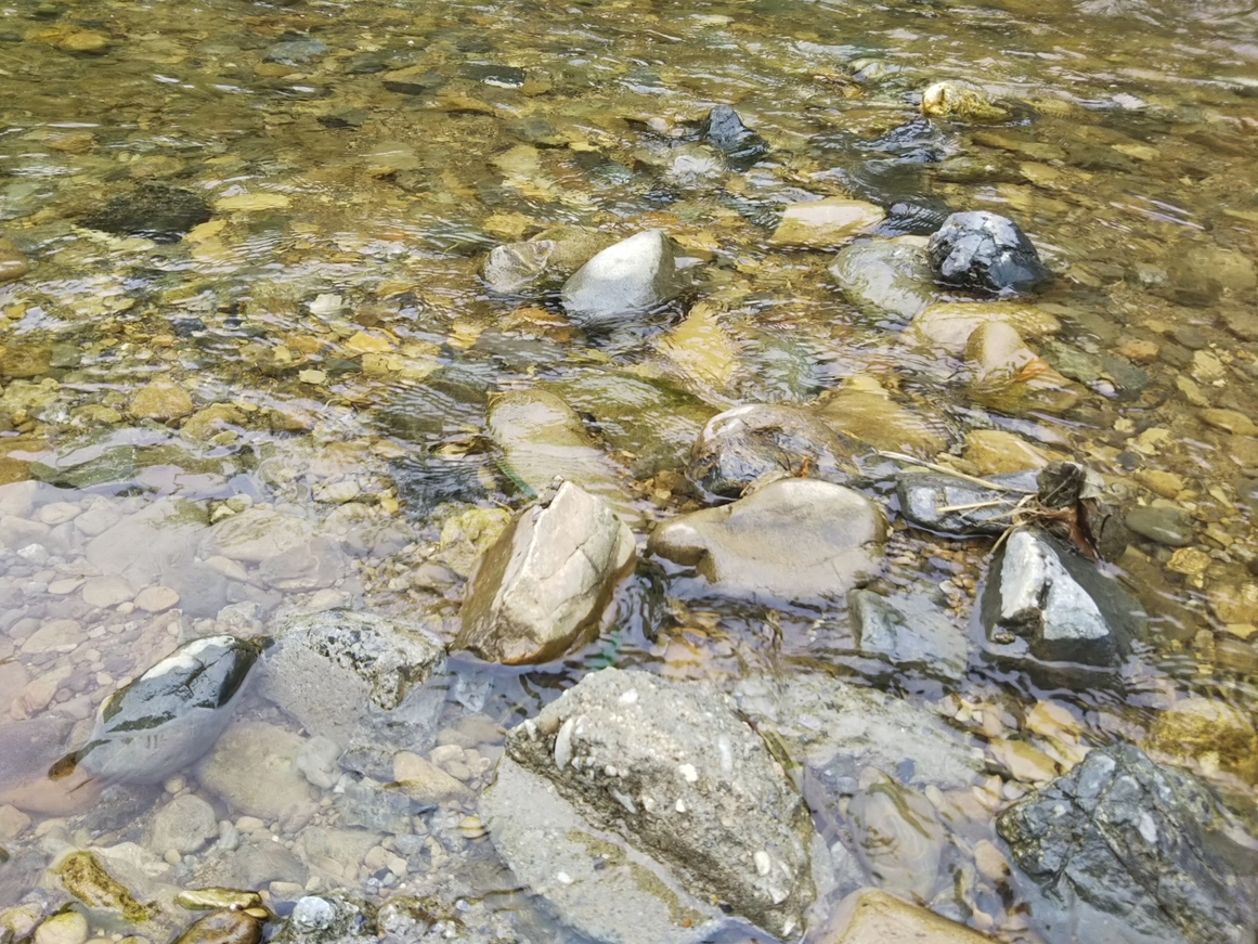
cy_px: 464
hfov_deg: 58.3
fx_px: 1127
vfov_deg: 45.4
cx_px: 613
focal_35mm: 31
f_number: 2.2
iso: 25
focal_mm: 4
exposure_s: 1/120
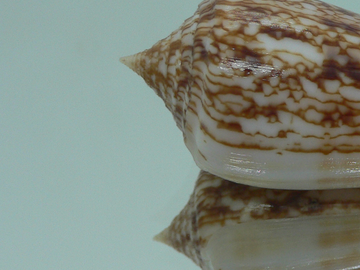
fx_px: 738
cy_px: 131
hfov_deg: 26.1
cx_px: 356
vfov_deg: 20.7
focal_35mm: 71
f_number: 2.8
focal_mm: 4.6
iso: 80
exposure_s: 1/60
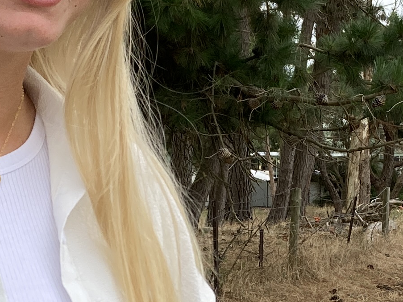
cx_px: 294
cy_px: 288
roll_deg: -0.2
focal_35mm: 125
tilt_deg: -6.5
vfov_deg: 11.8
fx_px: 1455
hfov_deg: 15.7
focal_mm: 3.99
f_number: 1.8
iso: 20
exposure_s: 1/640
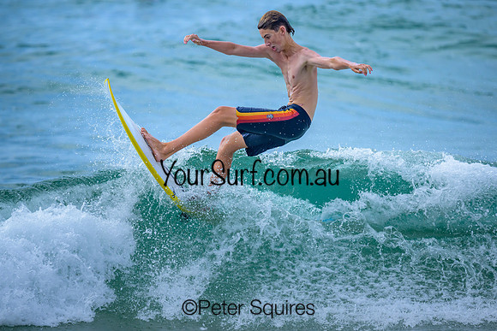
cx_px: 264
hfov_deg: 2.4
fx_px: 11756
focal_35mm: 851
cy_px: 155
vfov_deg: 1.6
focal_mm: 800
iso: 720
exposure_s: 1/3200
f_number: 6.3
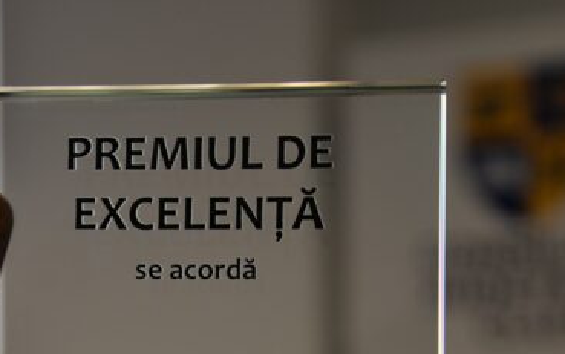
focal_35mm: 138
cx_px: 185
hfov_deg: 15.1
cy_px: 392
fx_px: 2126
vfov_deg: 9.4
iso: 640
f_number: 4.5
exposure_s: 1/250
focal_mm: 65
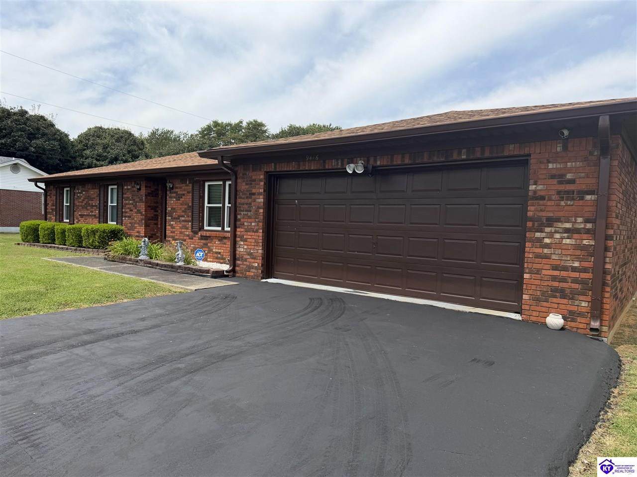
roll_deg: -1.1
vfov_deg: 56.8
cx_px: 318
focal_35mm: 24
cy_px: 238
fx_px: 441
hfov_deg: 71.6
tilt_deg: -1.7
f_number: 1.78
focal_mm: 6.76
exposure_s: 1/4673
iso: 80
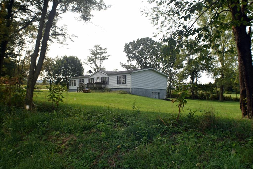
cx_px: 126
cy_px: 84
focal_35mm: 39
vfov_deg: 34.2
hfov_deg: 49.6
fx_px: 274
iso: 100
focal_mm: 26
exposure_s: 1/200
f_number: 8
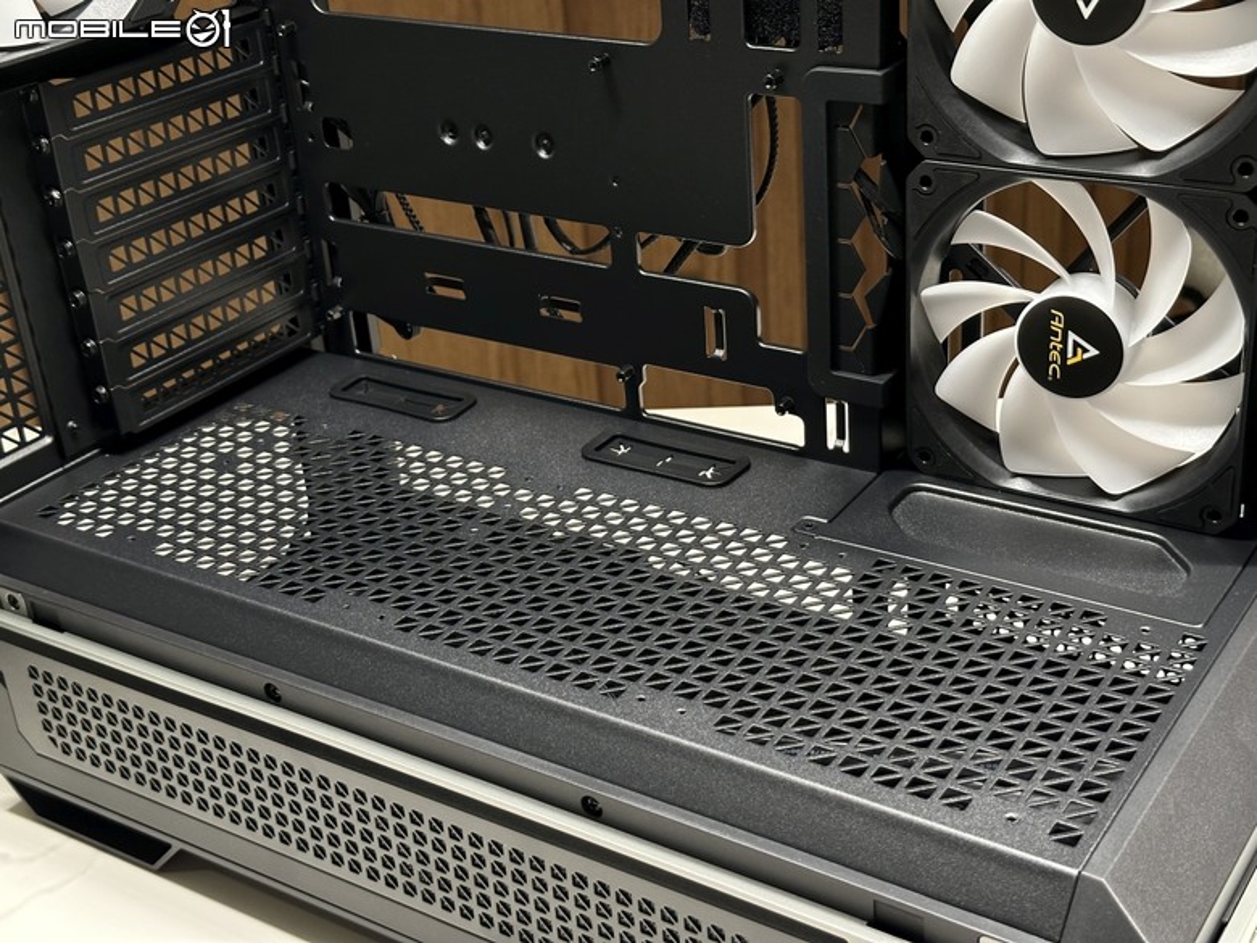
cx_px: 628
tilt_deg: -27.7
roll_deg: +4.1
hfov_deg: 39.7
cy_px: 472
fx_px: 1743
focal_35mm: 48
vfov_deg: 30.3
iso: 250
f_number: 1.78
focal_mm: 6.86
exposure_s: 1/60
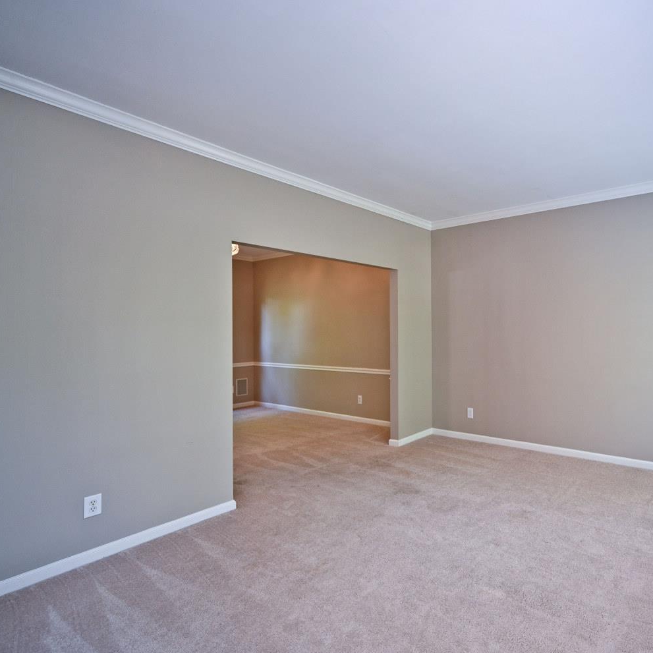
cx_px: 477
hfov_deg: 75.8
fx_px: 384
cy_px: 329
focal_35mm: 18
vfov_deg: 80.7
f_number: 4
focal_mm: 14
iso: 450
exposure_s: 1/60
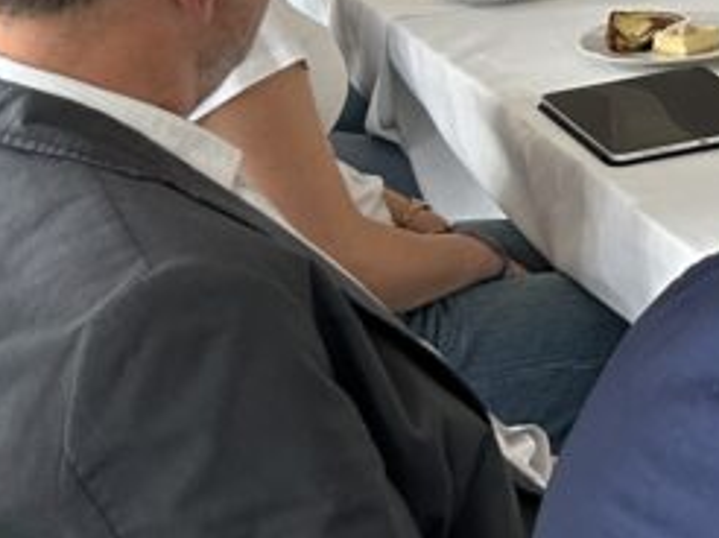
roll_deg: +2.2
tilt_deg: -13.3
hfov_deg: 14.1
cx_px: 1204
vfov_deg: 11.5
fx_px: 2635
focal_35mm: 127
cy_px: -15
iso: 125
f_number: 1.5
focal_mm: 5.7
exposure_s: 1/121
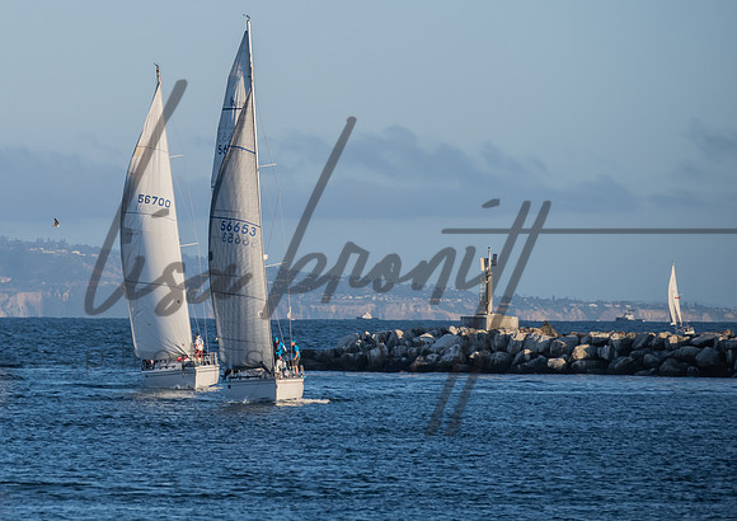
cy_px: 120
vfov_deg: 4.5
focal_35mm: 319
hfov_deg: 6.3
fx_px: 6644
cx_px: 78
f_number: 6.3
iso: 320
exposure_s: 1/1250
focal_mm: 180
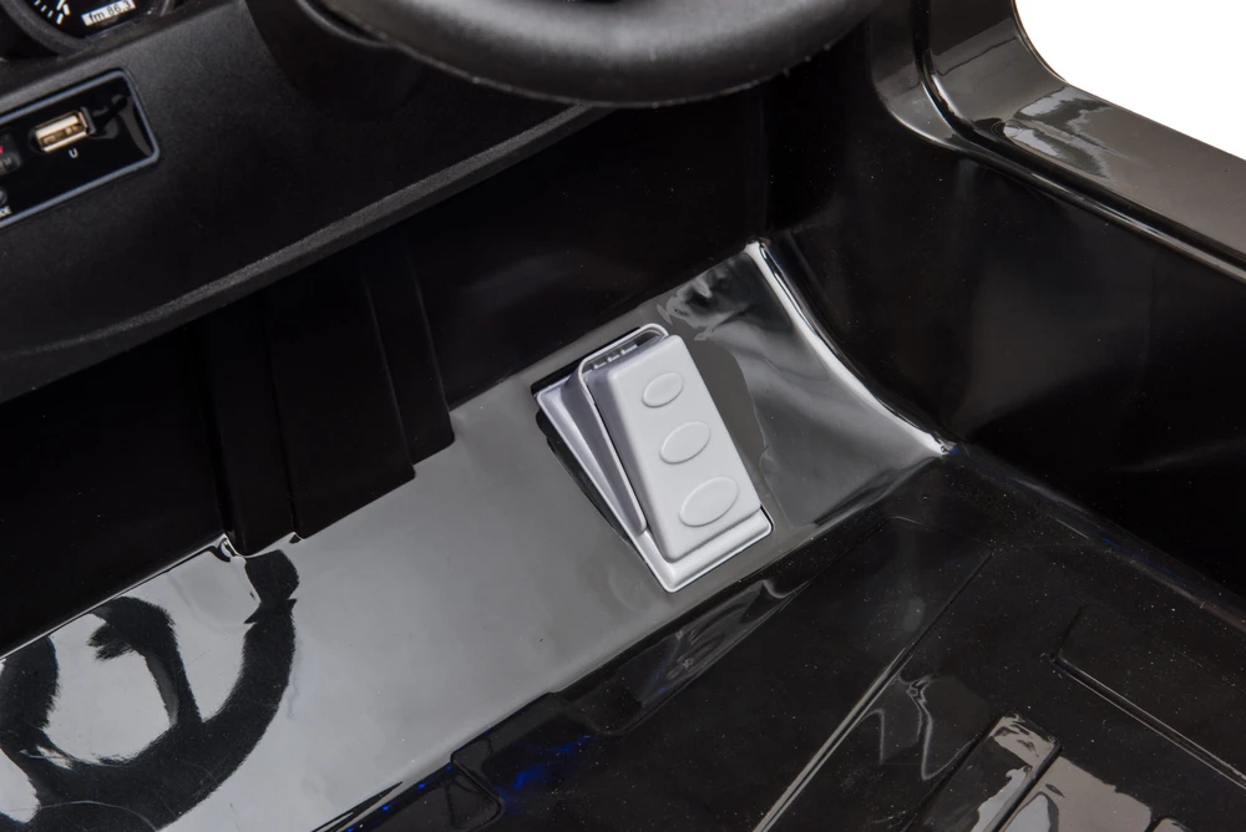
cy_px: 416
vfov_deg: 16.7
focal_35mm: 82
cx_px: 623
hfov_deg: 24.7
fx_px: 2840
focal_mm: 82
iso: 100
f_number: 20
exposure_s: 1/50
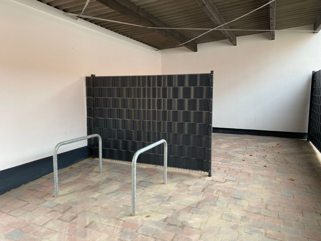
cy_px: 120
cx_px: 160
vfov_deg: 53.1
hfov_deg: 67.3
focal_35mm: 26
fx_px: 241
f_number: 1.8
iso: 50
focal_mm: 4.25
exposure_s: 1/122
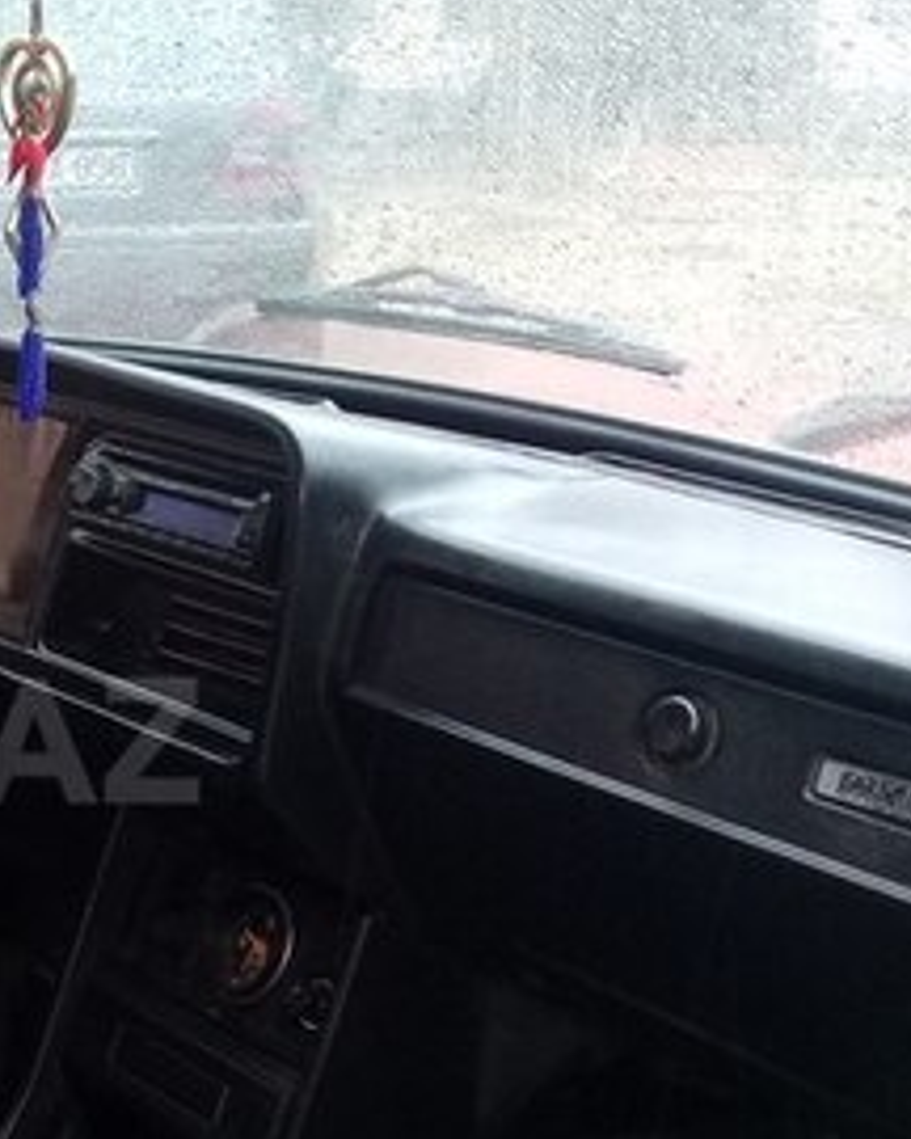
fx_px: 2494
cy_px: 740
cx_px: -232
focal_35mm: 74
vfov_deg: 25.6
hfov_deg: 19.3
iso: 64
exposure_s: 1/33
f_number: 2.2
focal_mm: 3.3
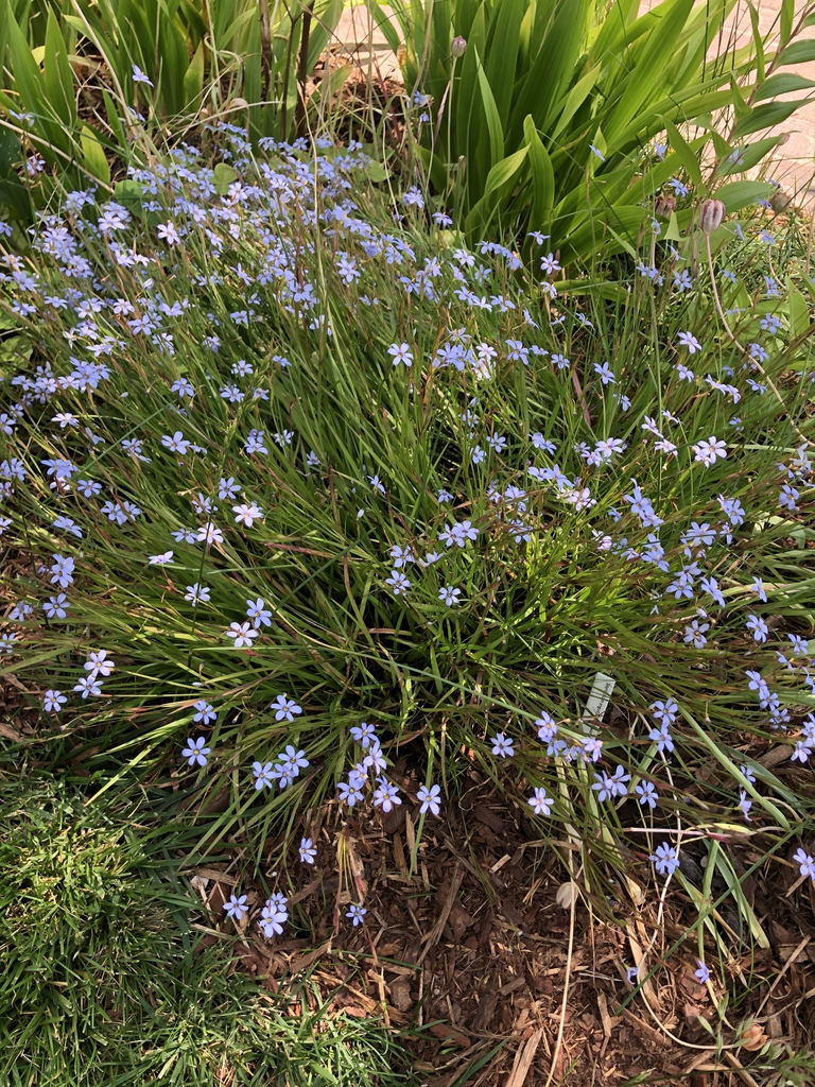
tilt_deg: -51.9
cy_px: 544
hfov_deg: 49.7
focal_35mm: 28
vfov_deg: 63.4
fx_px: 879
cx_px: 408
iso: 20
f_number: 1.8
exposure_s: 1/245
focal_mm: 3.99
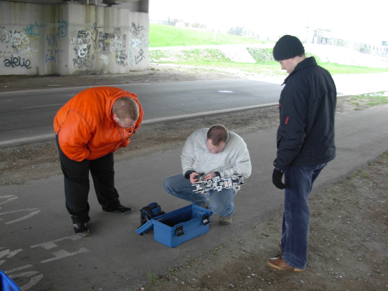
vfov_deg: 37.7
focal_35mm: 38
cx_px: 194
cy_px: 146
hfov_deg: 49.0
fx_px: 426
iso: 79
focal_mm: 6.3
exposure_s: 1/22.6
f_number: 2.9
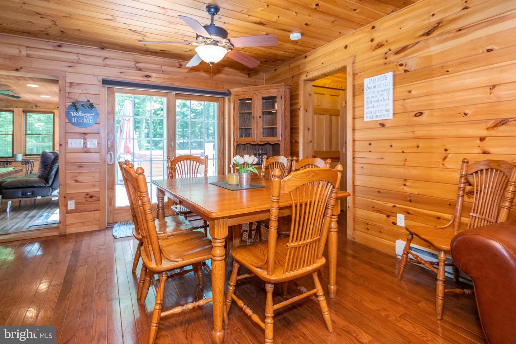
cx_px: 258
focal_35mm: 16
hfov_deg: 96.7
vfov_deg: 73.7
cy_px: 172
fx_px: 229
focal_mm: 11
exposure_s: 1/60
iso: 800
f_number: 4
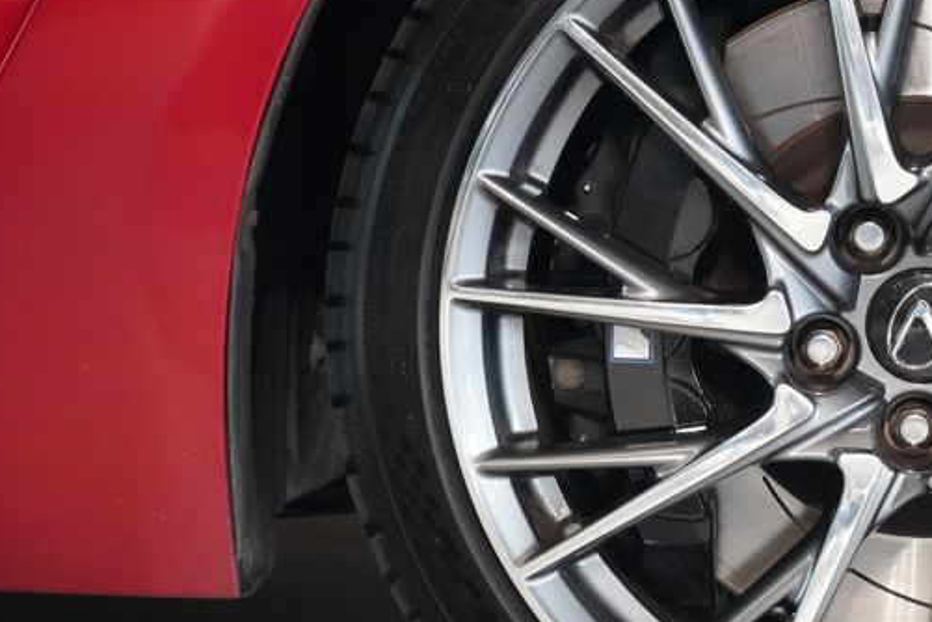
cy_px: 295
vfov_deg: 9.6
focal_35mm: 143
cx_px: 926
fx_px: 3702
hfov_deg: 14.1
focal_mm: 70
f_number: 5.6
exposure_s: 1/160
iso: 12800
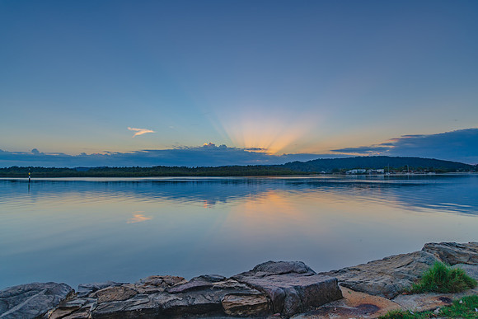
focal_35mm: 24
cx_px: 239
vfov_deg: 52.8
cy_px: 160
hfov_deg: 73.3
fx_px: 321
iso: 40
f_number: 8
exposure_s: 1/2
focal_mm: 24
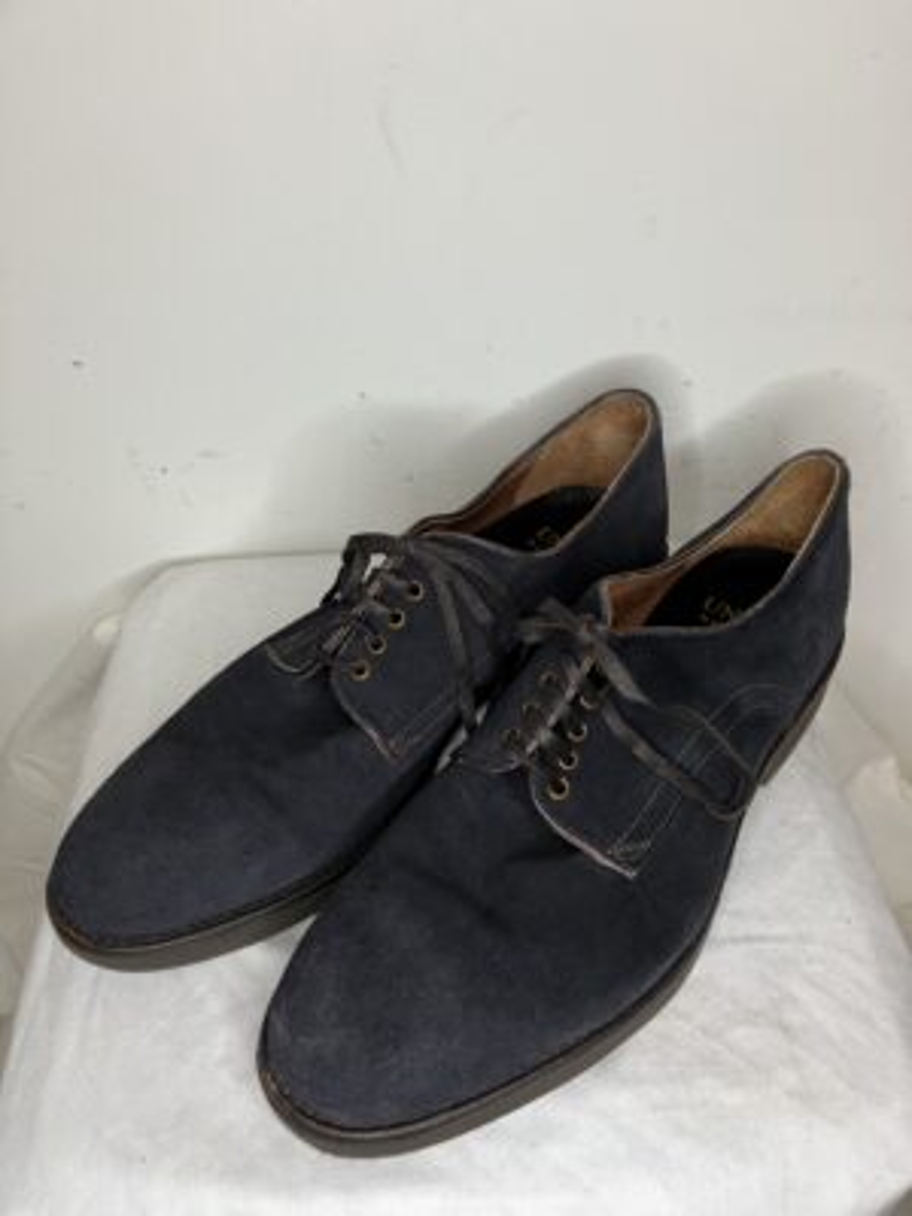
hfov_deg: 49.7
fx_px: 984
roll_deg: +0.5
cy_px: 608
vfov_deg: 63.4
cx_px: 456
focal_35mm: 28
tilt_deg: -43.5
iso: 50
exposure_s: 1/50
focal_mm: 3.99
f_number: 1.8
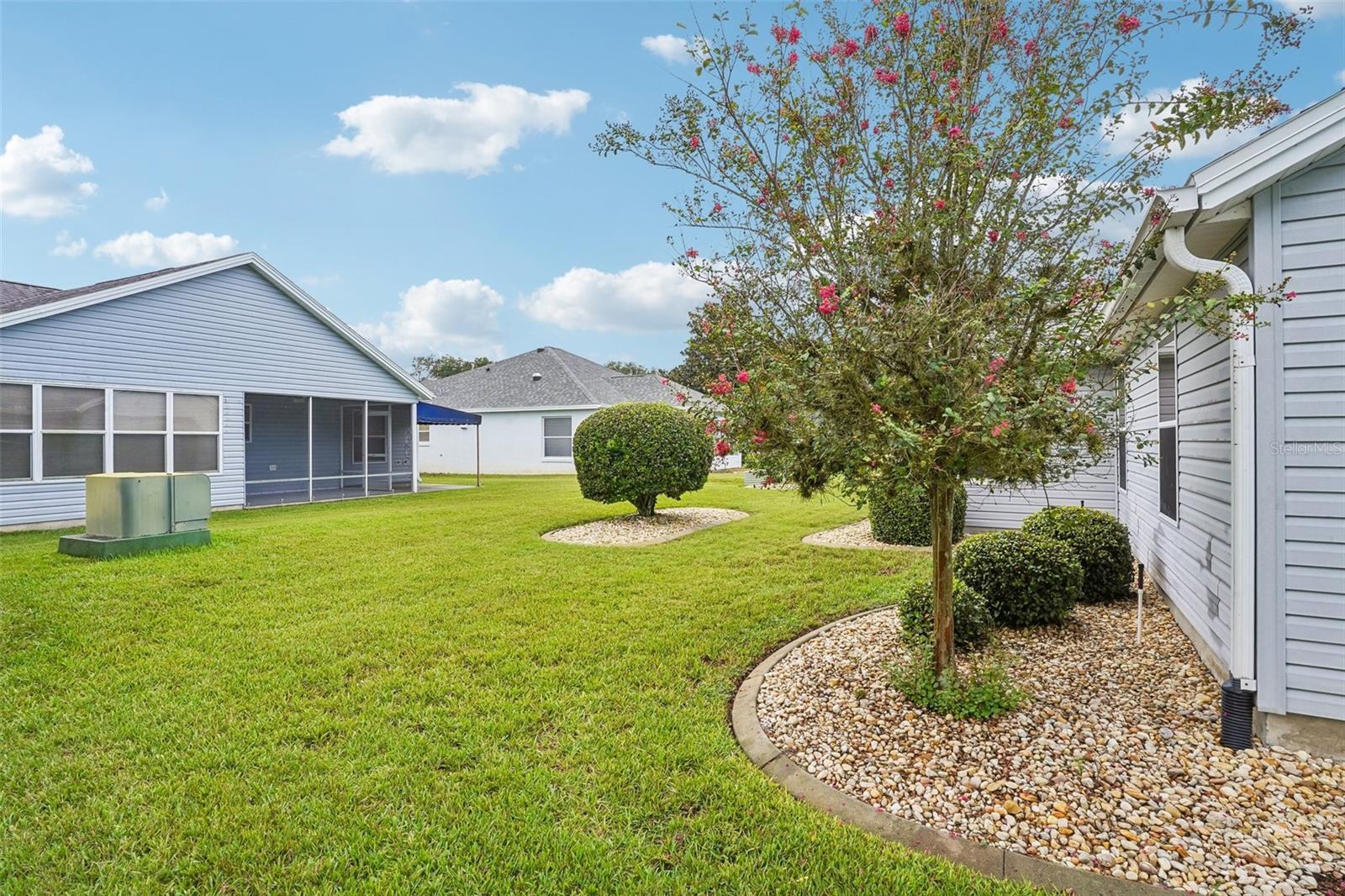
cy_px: 448
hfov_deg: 93.3
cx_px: 672
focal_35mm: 17
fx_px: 635
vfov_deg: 70.4
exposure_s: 1/30
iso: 400
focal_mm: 17
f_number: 20
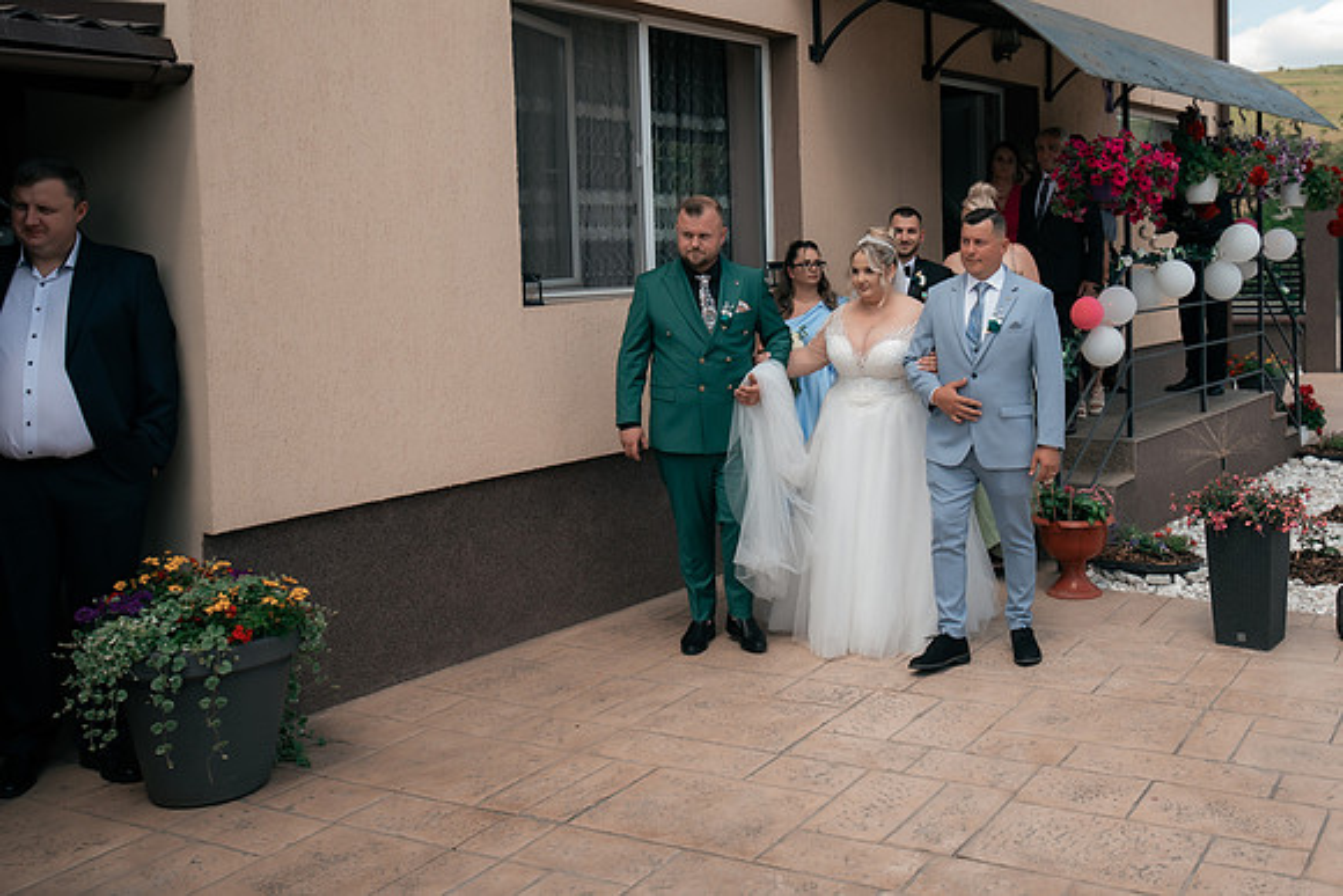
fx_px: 1417
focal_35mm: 38
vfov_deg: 34.9
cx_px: 850
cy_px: 329
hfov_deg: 50.2
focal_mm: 30
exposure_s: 1/1250
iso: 320
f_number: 3.5
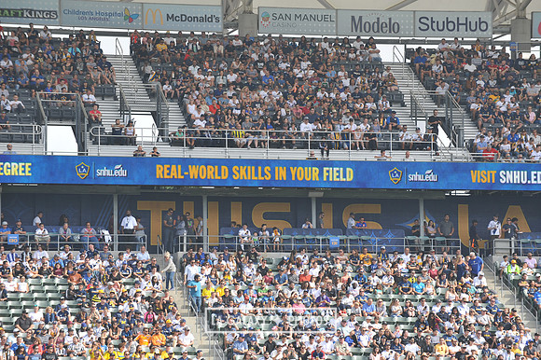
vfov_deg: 7.6
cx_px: 270
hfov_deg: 11.4
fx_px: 2703
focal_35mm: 180
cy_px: 180
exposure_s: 1/250
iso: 200
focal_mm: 180
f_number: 8
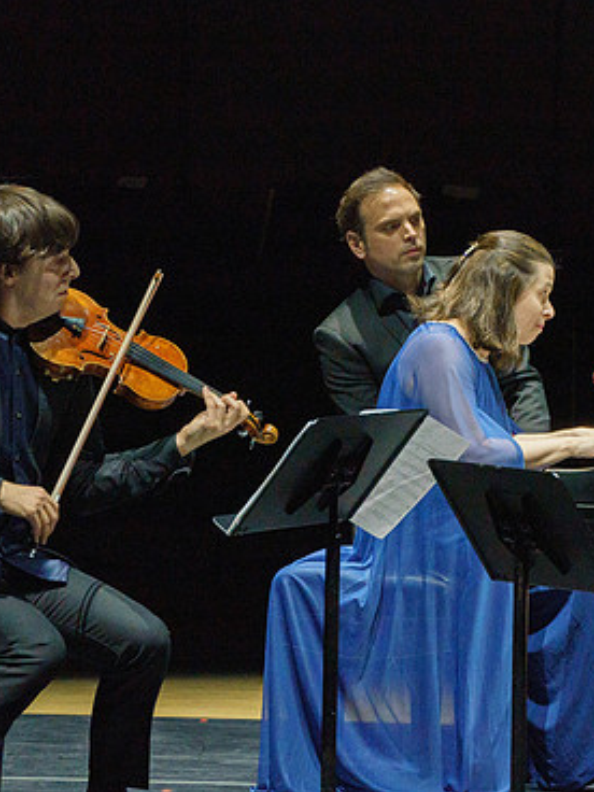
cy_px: 414
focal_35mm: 607
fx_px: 13888
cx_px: 456
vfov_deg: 3.3
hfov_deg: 2.4
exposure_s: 1/250
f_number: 11
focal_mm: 400
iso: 4000
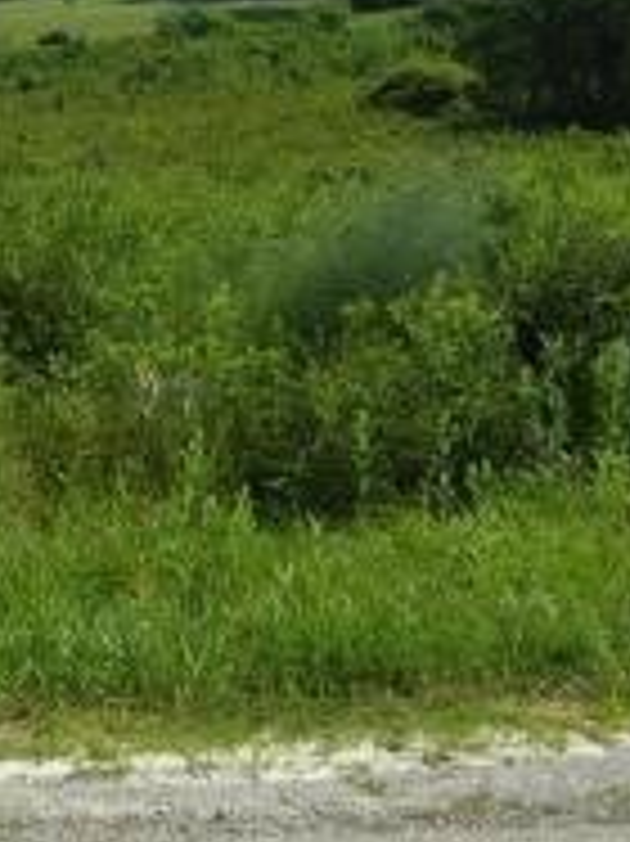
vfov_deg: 23.3
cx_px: -225
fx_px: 1992
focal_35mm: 82
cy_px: 95
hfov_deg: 16.8
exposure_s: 1/640
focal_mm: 4.3
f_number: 4.5
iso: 100
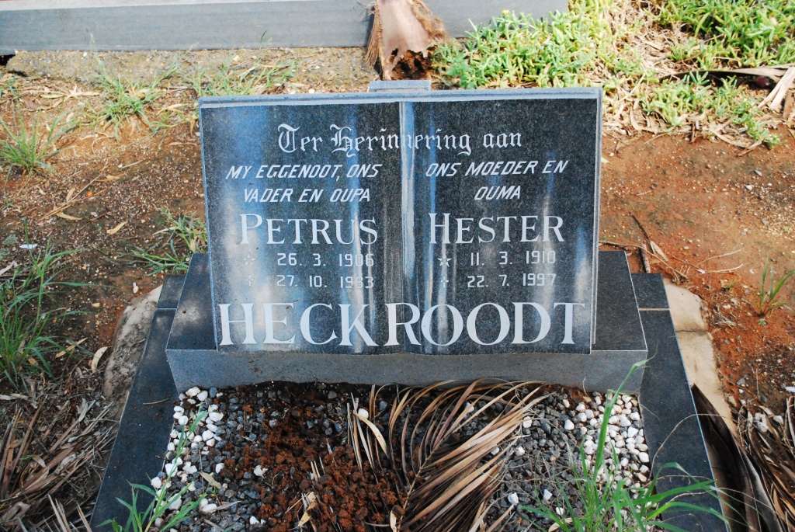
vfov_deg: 32.0
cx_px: 398
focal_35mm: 42
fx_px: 928
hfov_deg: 46.4
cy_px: 266
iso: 1600
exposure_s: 1/1000
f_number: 4.5
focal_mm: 28
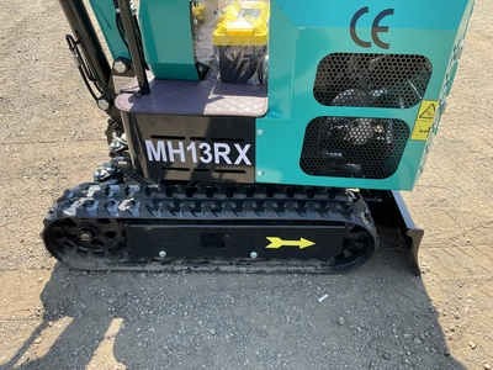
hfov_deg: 61.7
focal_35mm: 29
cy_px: 185
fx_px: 413
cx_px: 246
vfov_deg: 48.2
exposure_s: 1/378
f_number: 1.8
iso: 25
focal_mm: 3
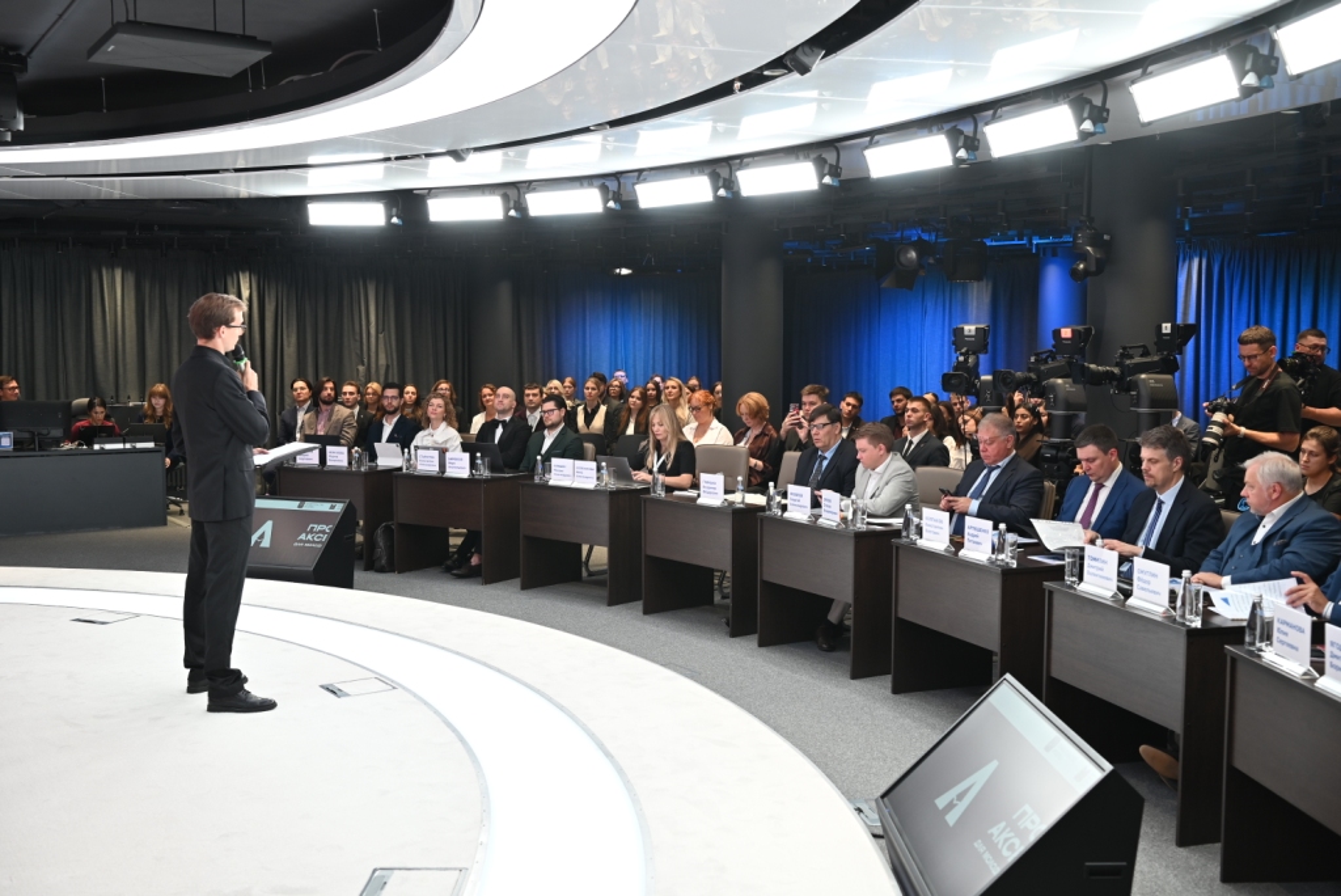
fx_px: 1304
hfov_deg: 54.4
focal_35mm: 35
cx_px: 670
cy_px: 448
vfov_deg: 37.9
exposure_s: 1/50
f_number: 3.5
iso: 250
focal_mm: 35
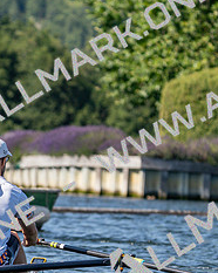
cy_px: 193
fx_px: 4119
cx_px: 9
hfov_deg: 3.0
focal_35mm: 510
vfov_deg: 3.8
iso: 250
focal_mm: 218
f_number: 5.6
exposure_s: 1/1600
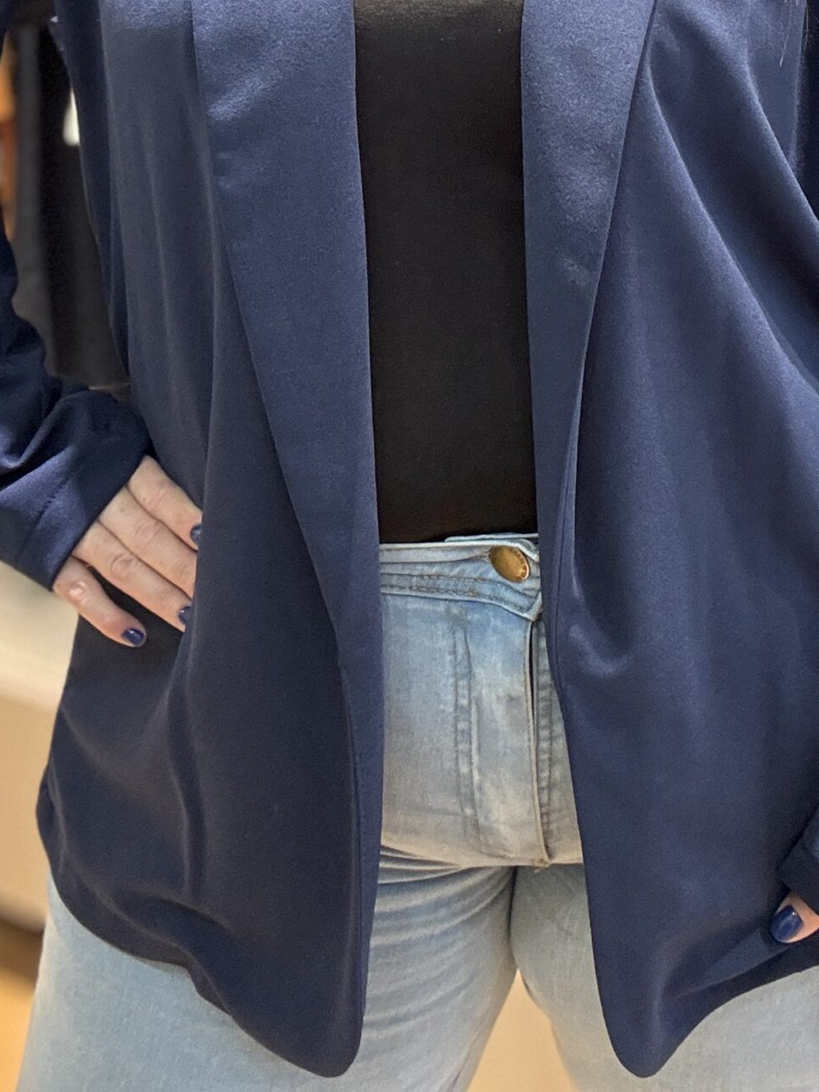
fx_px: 1893
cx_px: 502
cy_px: 1
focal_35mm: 60
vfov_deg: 30.0
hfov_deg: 24.4
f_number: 1.9
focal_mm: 2.69
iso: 200
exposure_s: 1/50
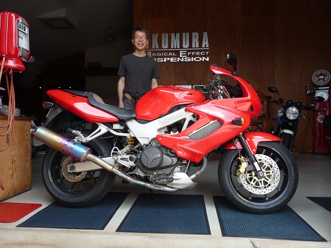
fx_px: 258
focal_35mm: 27
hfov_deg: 65.3
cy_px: 124
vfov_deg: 51.4
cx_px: 166
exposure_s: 1/125
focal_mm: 4.8
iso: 100
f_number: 4
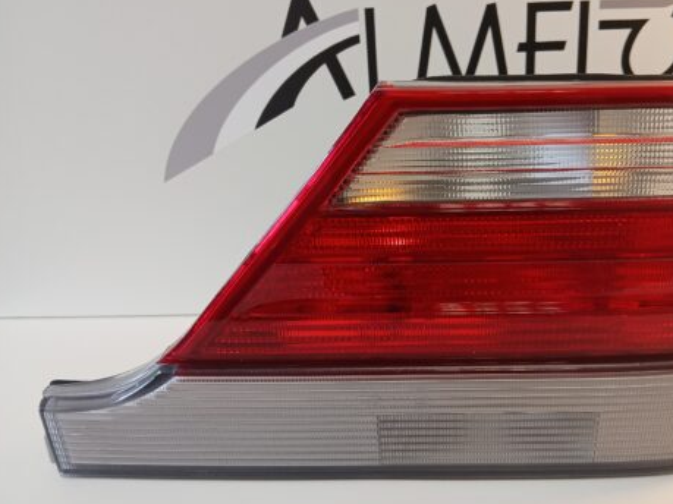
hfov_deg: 53.4
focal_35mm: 34
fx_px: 661
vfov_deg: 41.7
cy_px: 220
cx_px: 422
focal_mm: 3.98
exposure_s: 1/50
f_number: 1.8
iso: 50
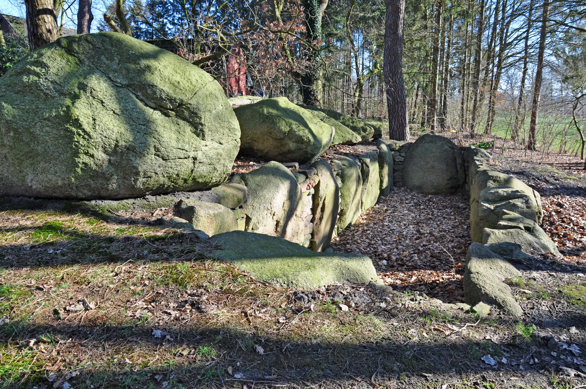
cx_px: 293
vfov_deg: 47.8
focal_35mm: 27
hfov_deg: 67.4
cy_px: 194
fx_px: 439
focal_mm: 18
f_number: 11
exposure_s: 1/60
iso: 200
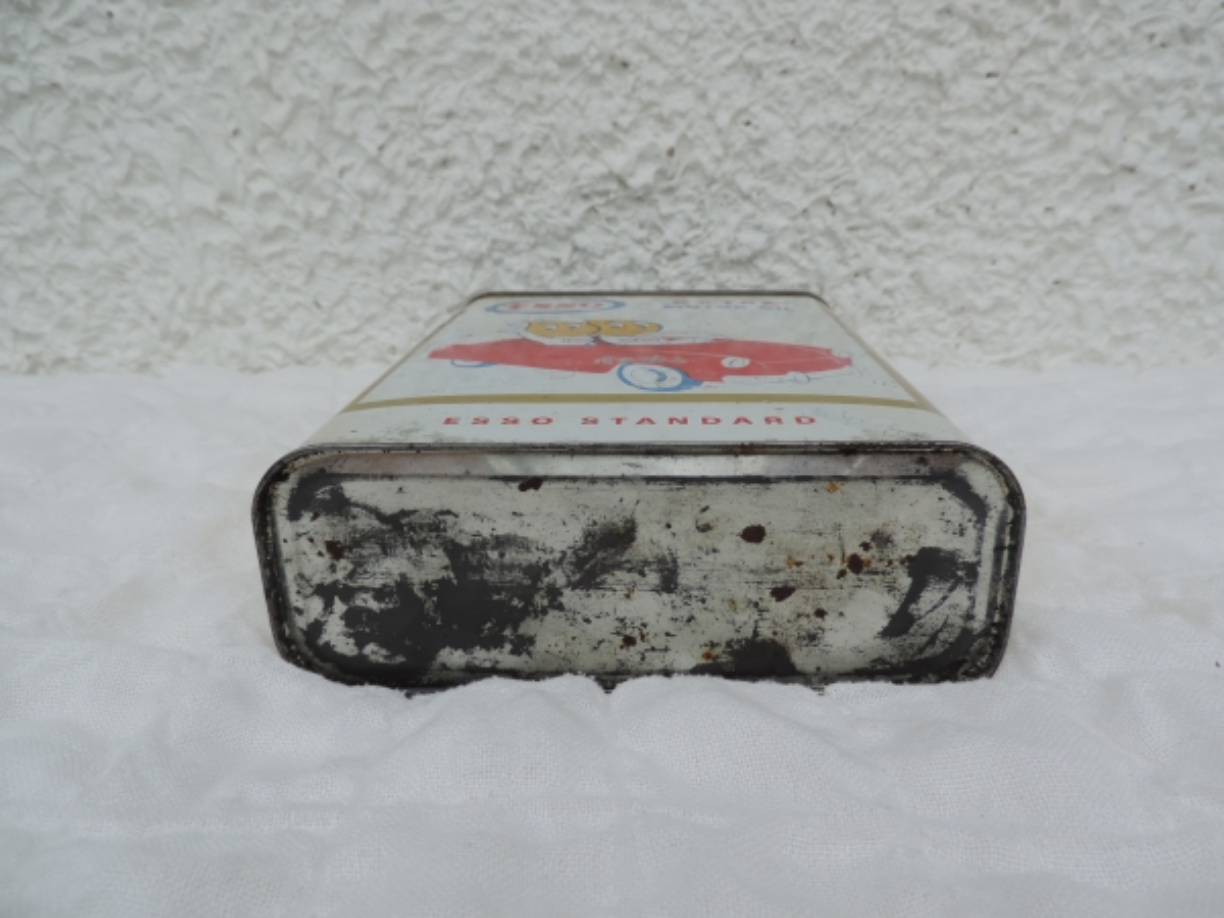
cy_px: 459
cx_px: 612
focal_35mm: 24
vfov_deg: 56.8
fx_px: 849
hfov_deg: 71.6
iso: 80
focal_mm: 4.3
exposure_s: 1/1000
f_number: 3
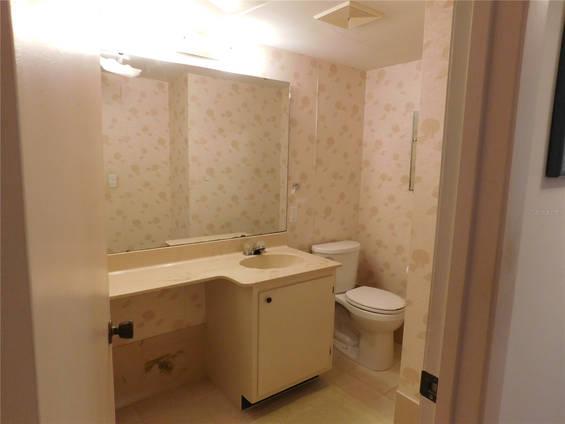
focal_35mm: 23
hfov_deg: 73.9
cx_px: 282
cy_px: 212
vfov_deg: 58.9
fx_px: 375
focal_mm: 4
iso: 320
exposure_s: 1/30
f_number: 3
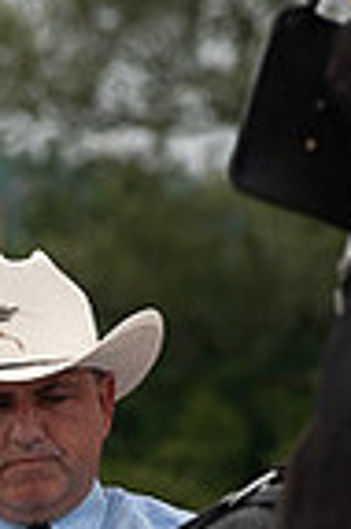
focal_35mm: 631
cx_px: -135
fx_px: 9250
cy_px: 688
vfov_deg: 3.3
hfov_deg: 2.2
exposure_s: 1/1000
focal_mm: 200
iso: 640
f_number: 5.6
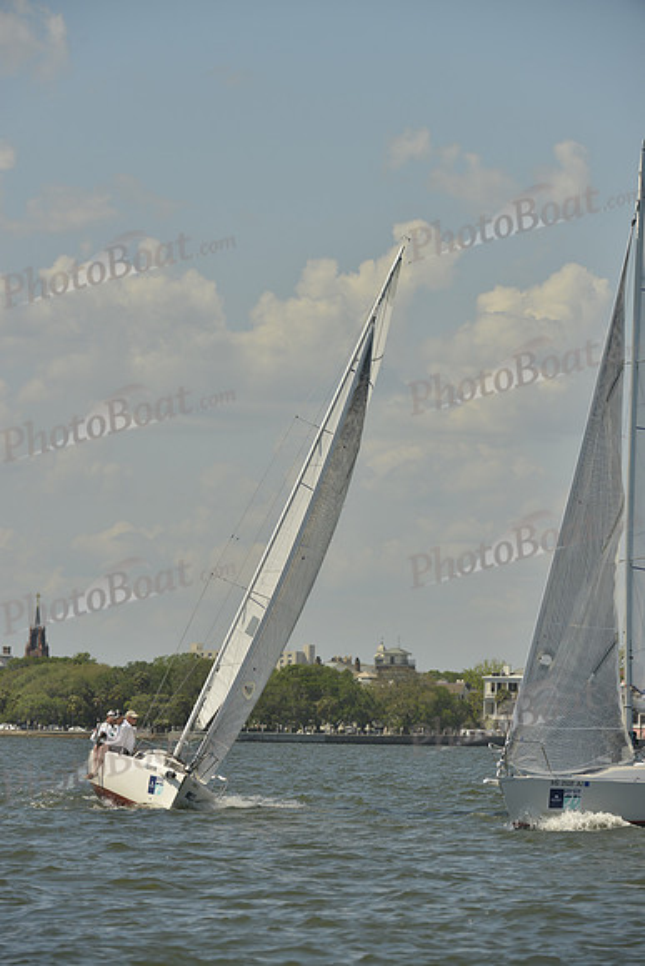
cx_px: 322
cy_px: 483
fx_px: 5371
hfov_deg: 6.9
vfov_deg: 10.3
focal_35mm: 200
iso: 280
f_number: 8
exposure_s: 1/1600
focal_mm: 200
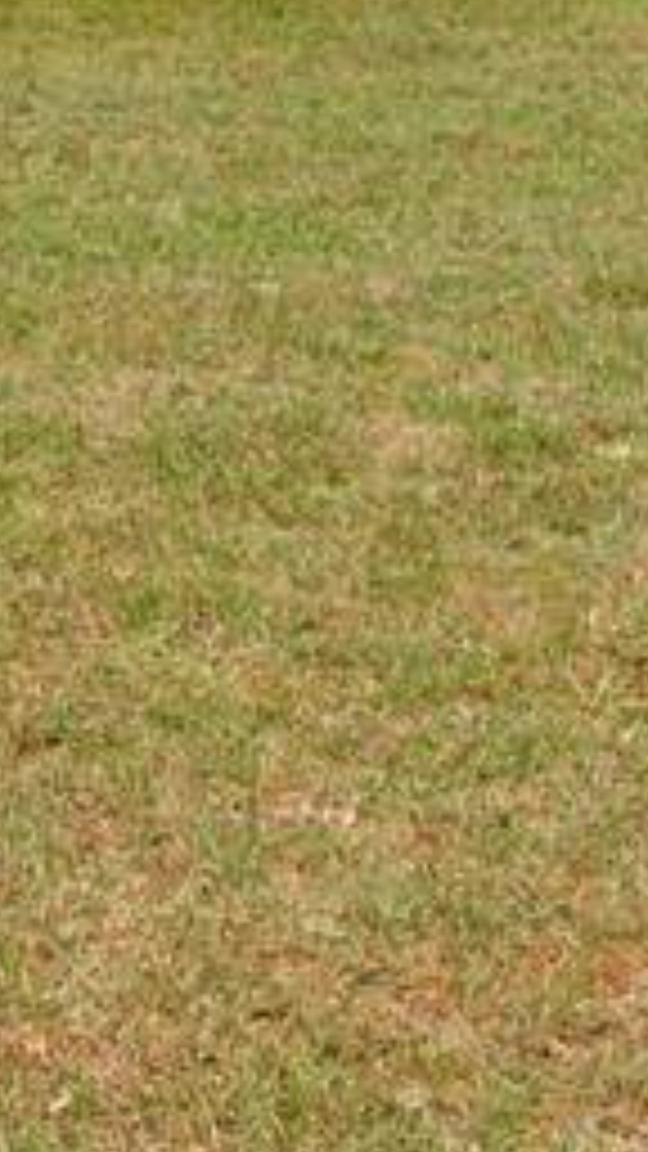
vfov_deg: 17.7
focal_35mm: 113
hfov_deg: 8.9
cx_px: -1228
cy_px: -351
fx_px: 3458
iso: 250
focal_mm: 17
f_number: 7.1
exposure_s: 1/250
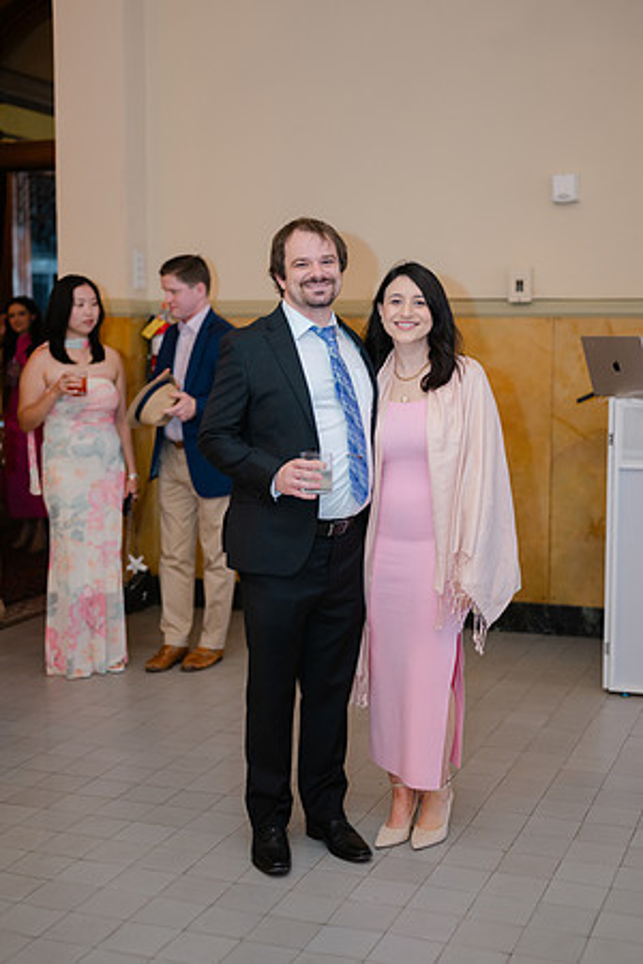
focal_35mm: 50
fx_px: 1339
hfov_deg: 27.0
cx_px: 322
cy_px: 482
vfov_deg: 39.6
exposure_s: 1/125
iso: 320
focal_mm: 50
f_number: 1.8
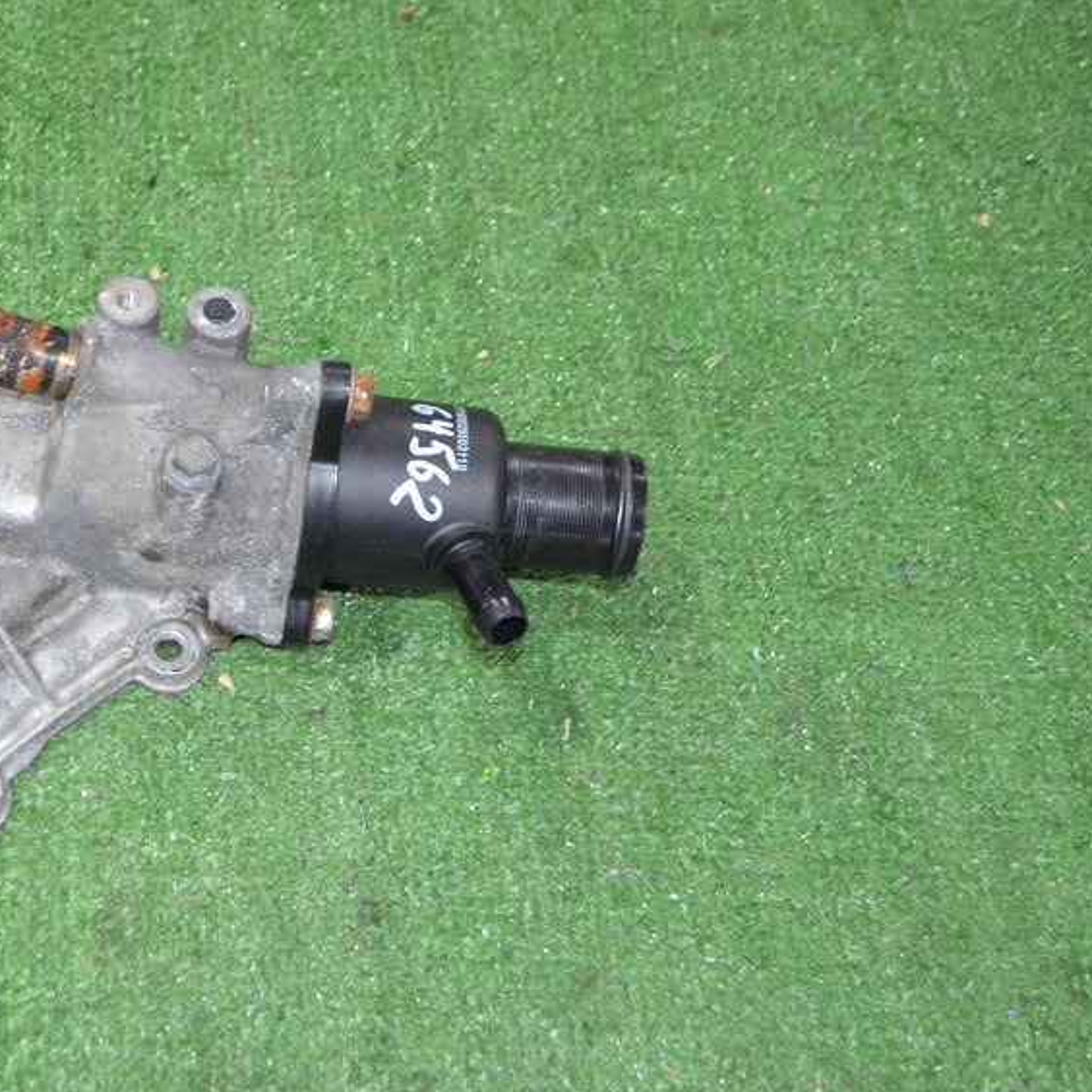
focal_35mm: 60
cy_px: 529
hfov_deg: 27.6
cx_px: 110
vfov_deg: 28.6
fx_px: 2141
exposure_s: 1/60
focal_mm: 26
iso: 1100
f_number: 4.2
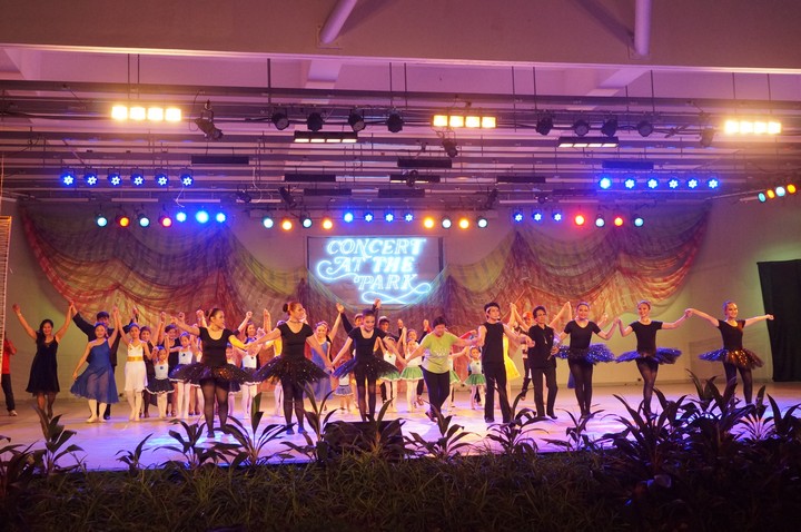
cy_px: 266
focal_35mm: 39
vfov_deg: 34.1
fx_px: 867
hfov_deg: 49.6
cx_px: 400
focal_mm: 26
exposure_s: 1/100
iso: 1600
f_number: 5.6
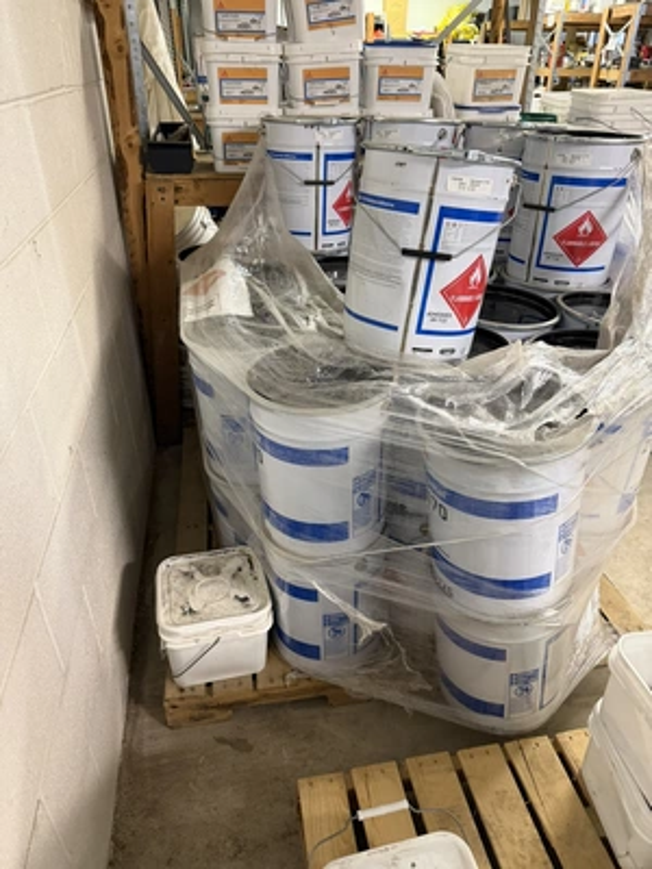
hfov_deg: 56.8
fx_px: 603
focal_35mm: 24
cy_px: 434
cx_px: 326
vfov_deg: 71.6
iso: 400
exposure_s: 1/60
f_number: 1.78
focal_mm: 6.76
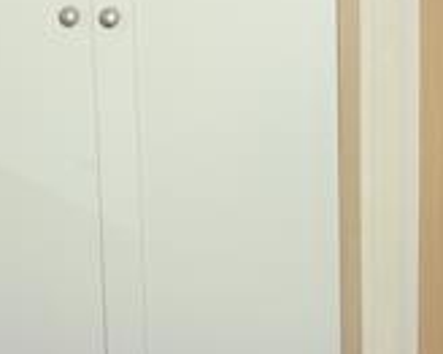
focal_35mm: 112
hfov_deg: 17.1
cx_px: 167
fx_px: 1468
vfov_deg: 13.5
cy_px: -38
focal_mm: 10.4
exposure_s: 1/60
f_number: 1.8
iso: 125
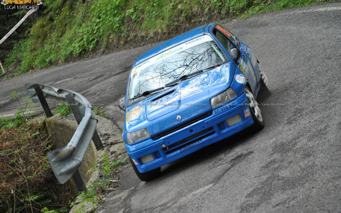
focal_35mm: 162
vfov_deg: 8.1
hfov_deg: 13.0
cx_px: 170
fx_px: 1501
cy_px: 104
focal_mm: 105
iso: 400
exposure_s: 1/640
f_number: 4.5
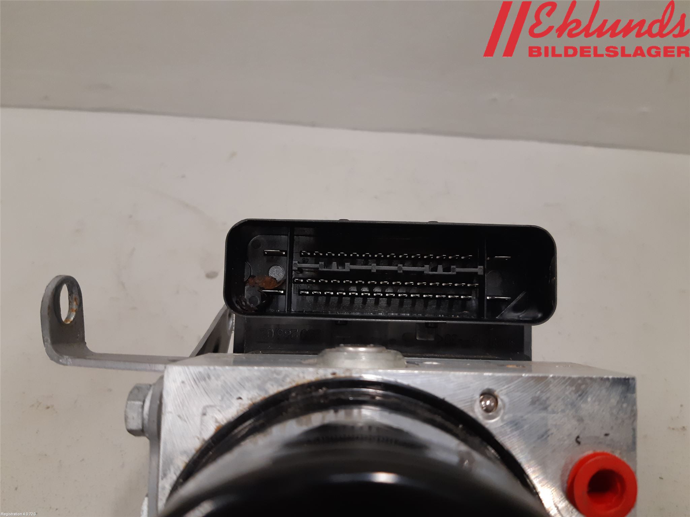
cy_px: 258
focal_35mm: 26
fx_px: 518
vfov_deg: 53.1
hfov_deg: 67.3
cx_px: 345
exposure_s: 1/50
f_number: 1.7
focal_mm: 3.93
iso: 160
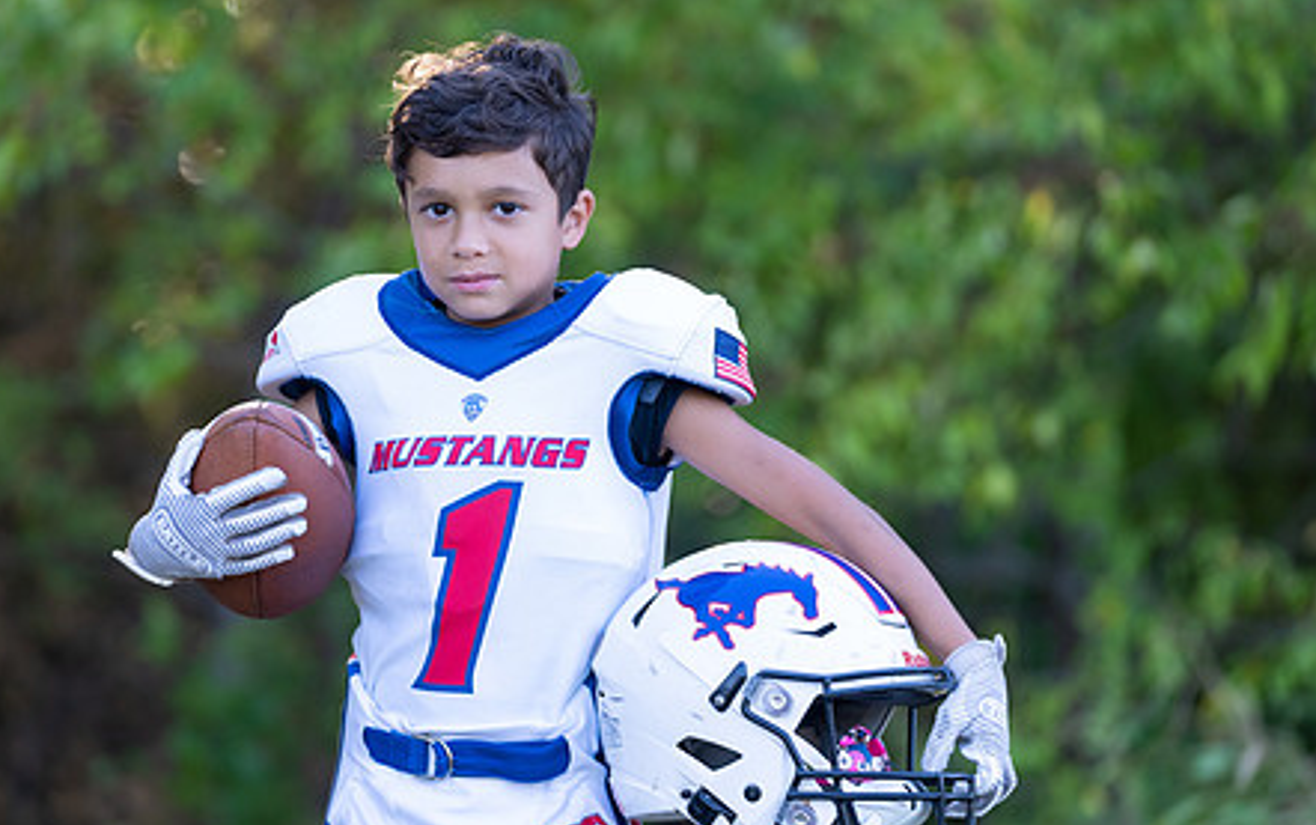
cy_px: 374
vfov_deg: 7.1
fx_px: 6676
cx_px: 479
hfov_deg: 11.3
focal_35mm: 186
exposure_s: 1/320
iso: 250
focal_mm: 134
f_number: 2.8
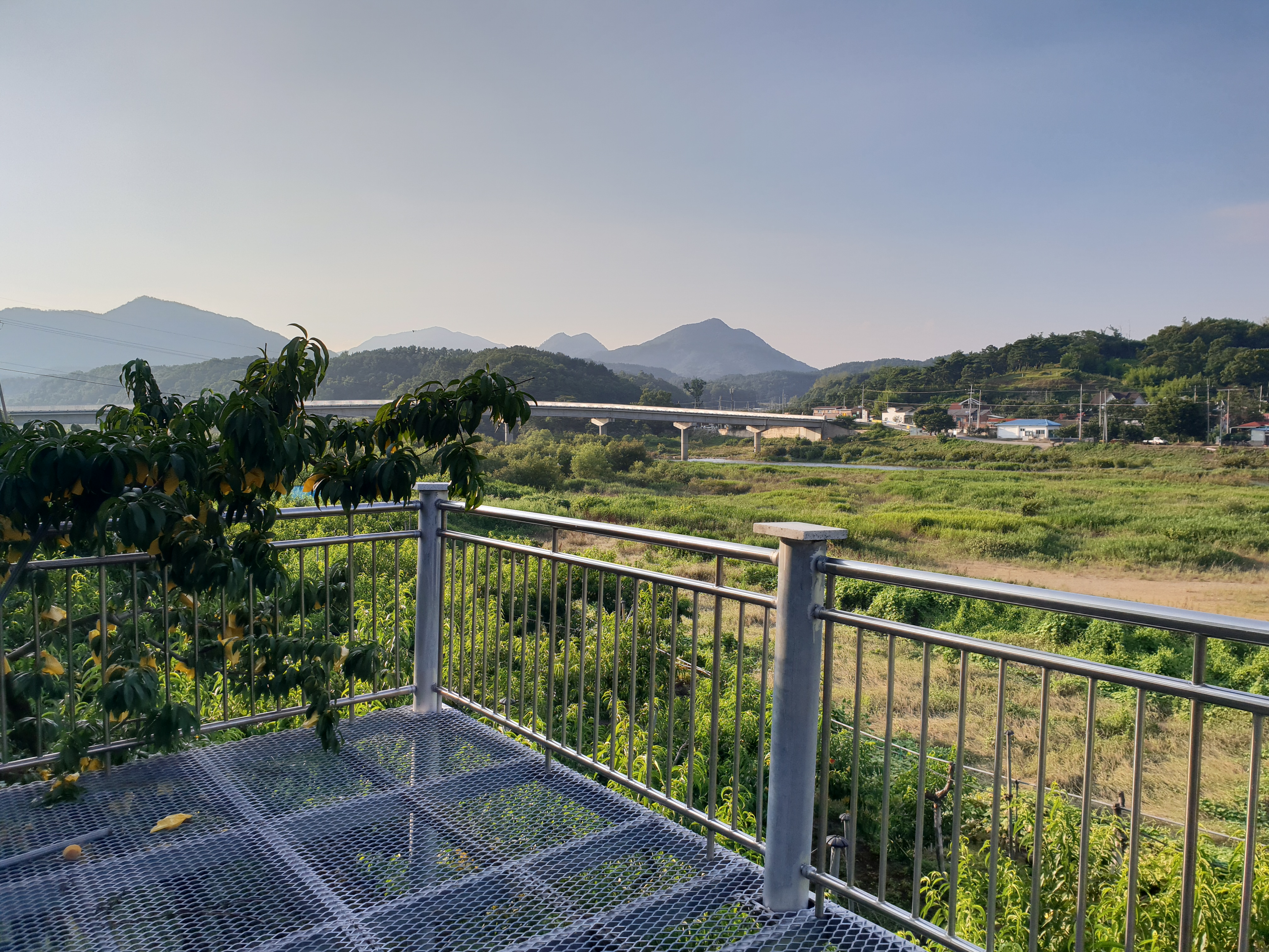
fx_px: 953
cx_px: 634
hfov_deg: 67.3
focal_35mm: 26
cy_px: 476
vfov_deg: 53.1
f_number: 2.4
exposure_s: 1/917
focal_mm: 4.3
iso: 50
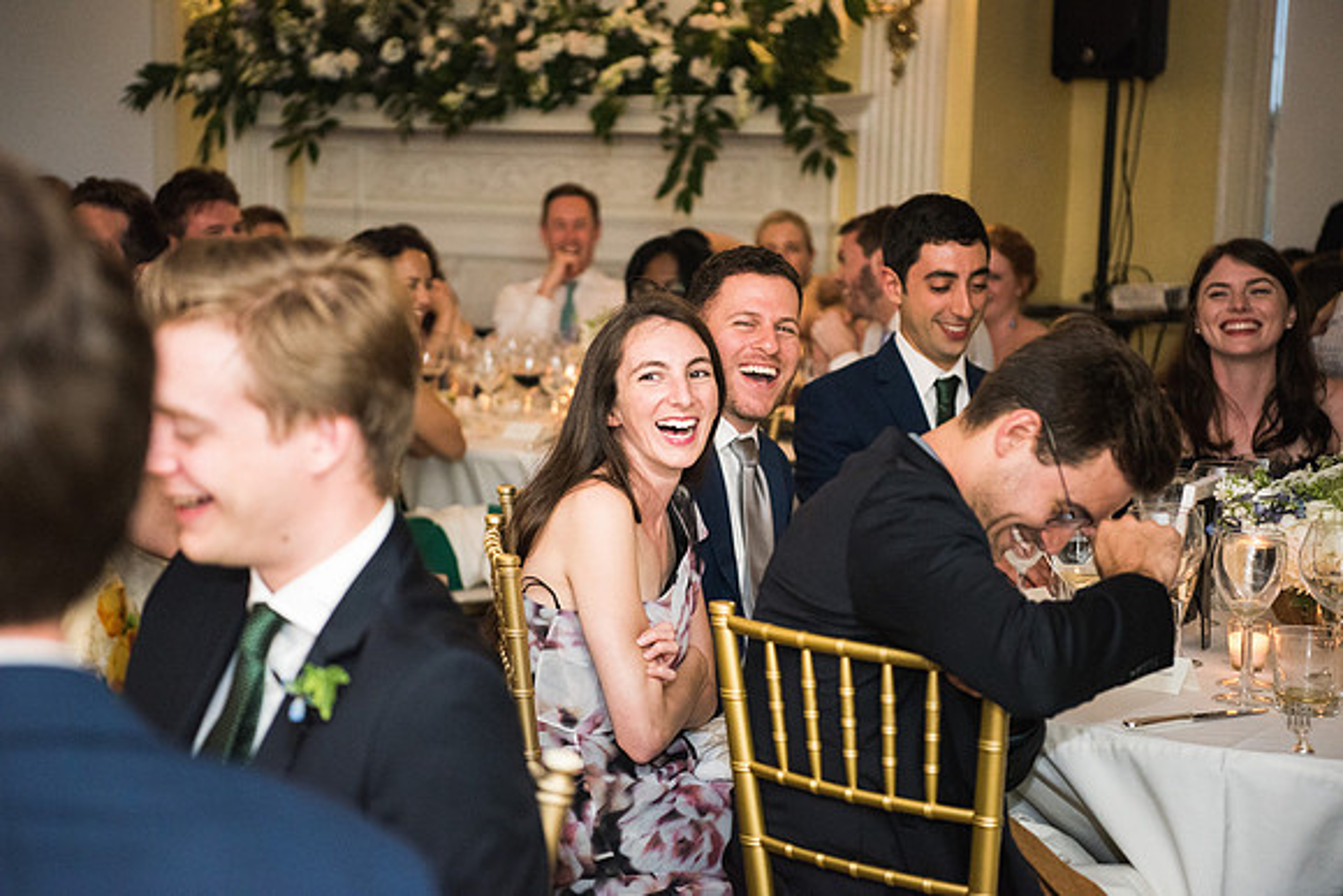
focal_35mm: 70
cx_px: 672
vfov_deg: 19.5
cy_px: 448
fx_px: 2612
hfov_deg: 28.8
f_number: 2.8
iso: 2500
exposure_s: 1/200
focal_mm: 70
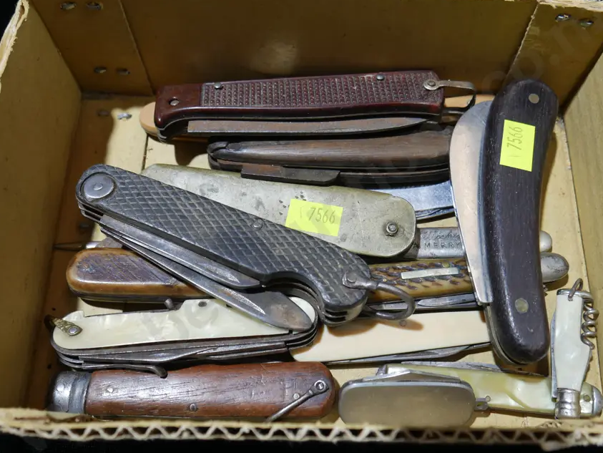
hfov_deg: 53.9
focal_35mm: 34
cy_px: 225
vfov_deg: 41.8
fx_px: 593
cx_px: 315
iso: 320
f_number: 4
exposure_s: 1/60
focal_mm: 14
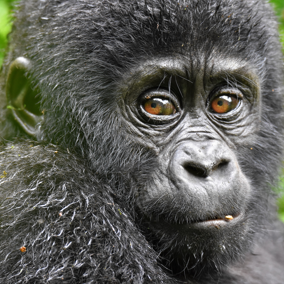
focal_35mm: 651
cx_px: 184
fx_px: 6043
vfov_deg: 2.7
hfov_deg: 2.7
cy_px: 142
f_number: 6
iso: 1600
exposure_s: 1/80
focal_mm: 340
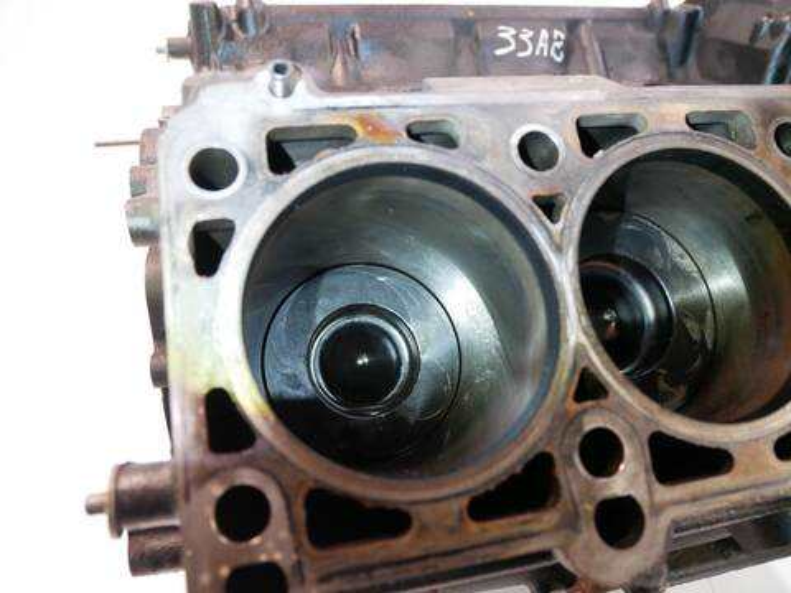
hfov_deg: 71.6
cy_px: 296
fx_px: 548
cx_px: 396
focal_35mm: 24
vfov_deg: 56.8
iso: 1600
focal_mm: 12
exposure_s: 1/60
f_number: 3.5
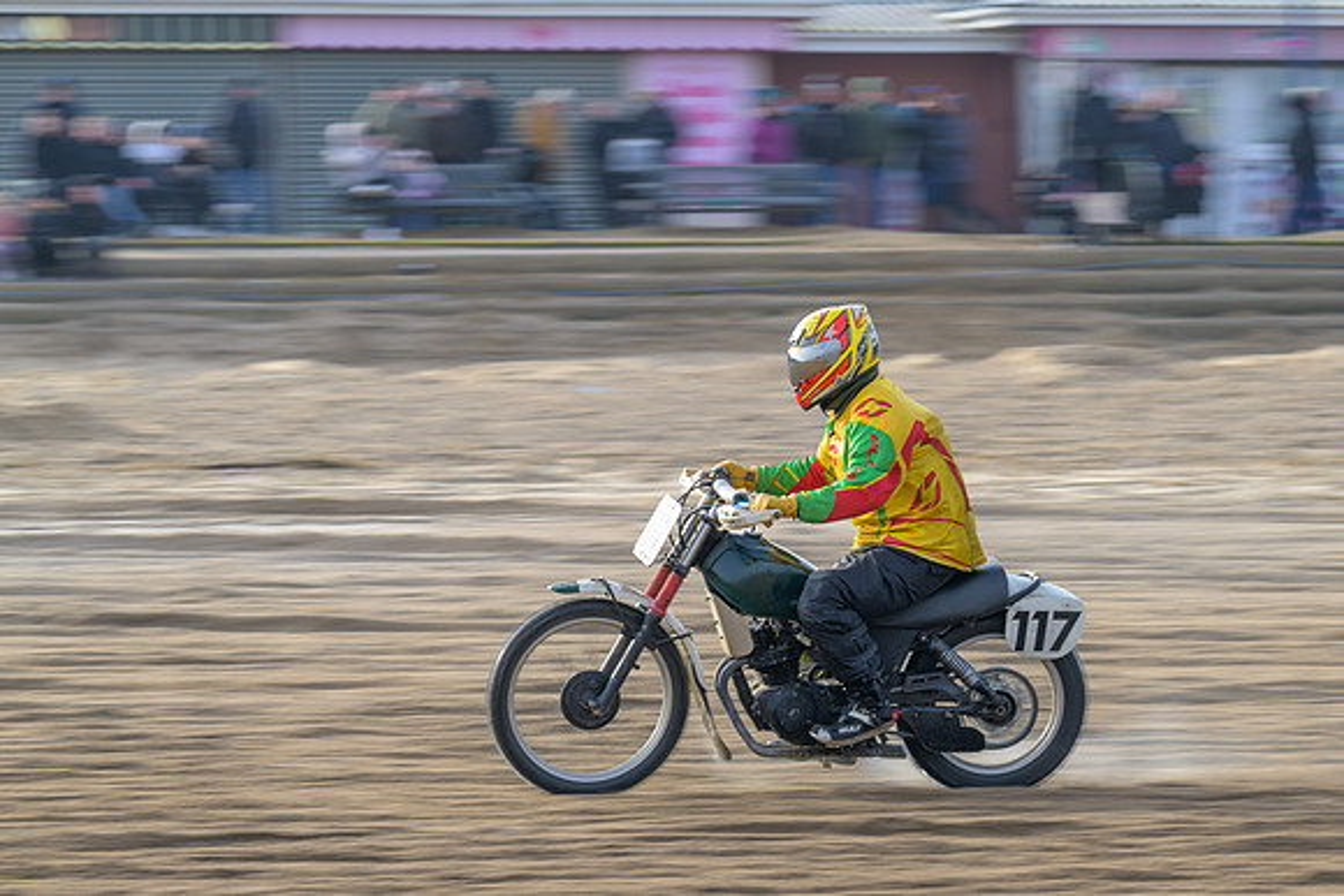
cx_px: 761
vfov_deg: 6.4
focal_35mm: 214
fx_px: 7988
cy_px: 513
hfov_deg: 9.6
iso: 160
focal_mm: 180
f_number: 8
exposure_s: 1/160
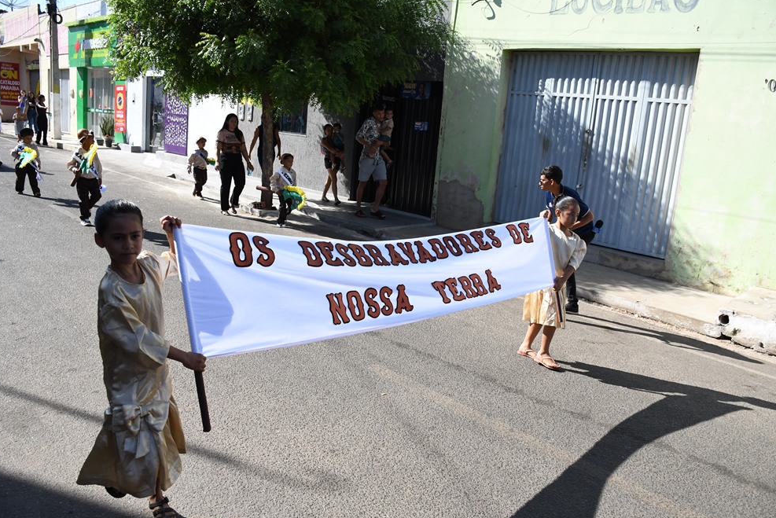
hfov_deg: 65.4
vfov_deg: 46.4
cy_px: 265
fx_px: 604
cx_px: 392
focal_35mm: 28
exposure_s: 1/4000
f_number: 5
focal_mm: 18
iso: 1000
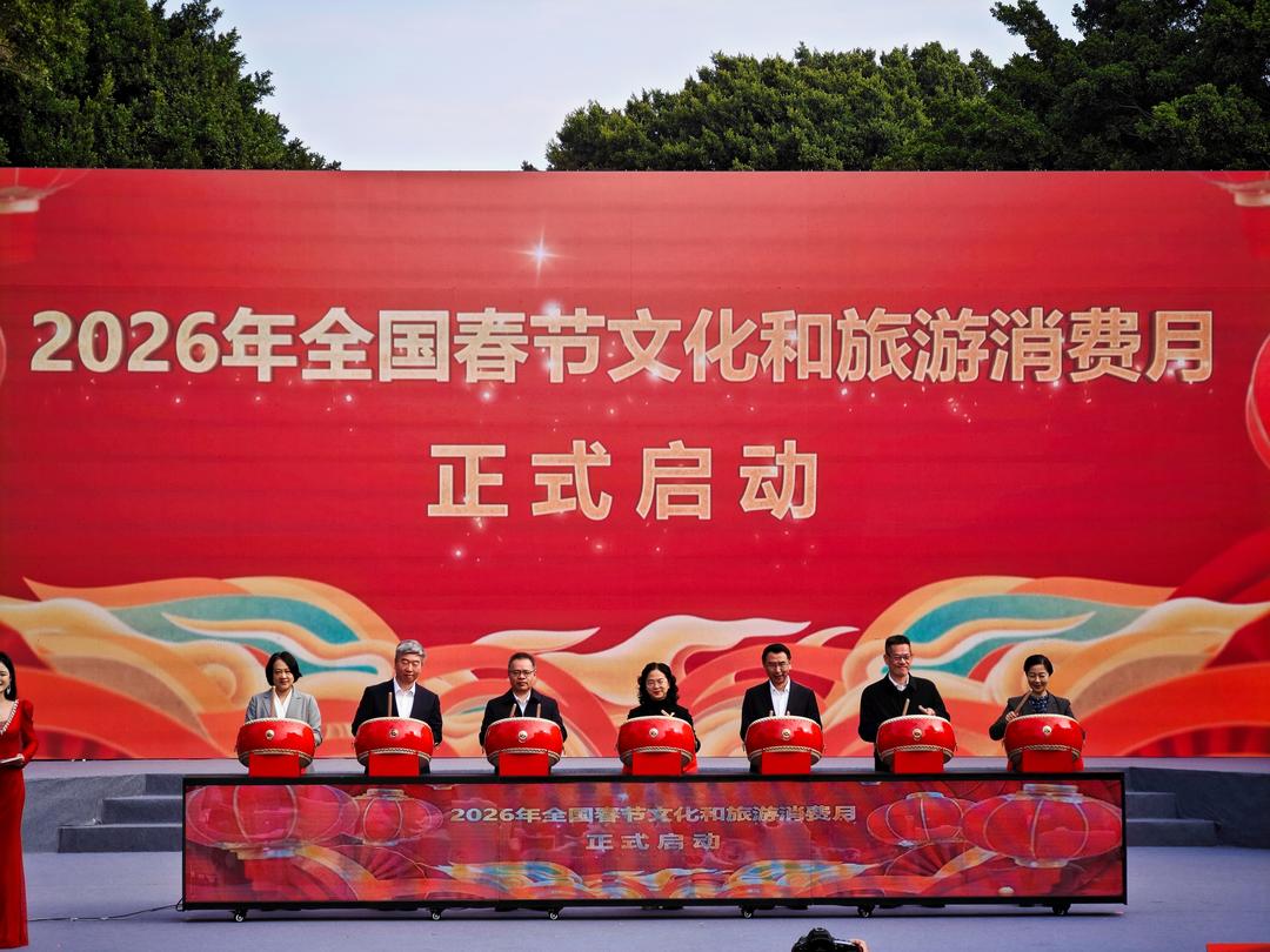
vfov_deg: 12.3
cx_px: 635
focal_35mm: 120
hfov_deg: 16.4
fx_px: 4403
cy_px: 476
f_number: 3
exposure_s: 1/498
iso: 50
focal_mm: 19.4
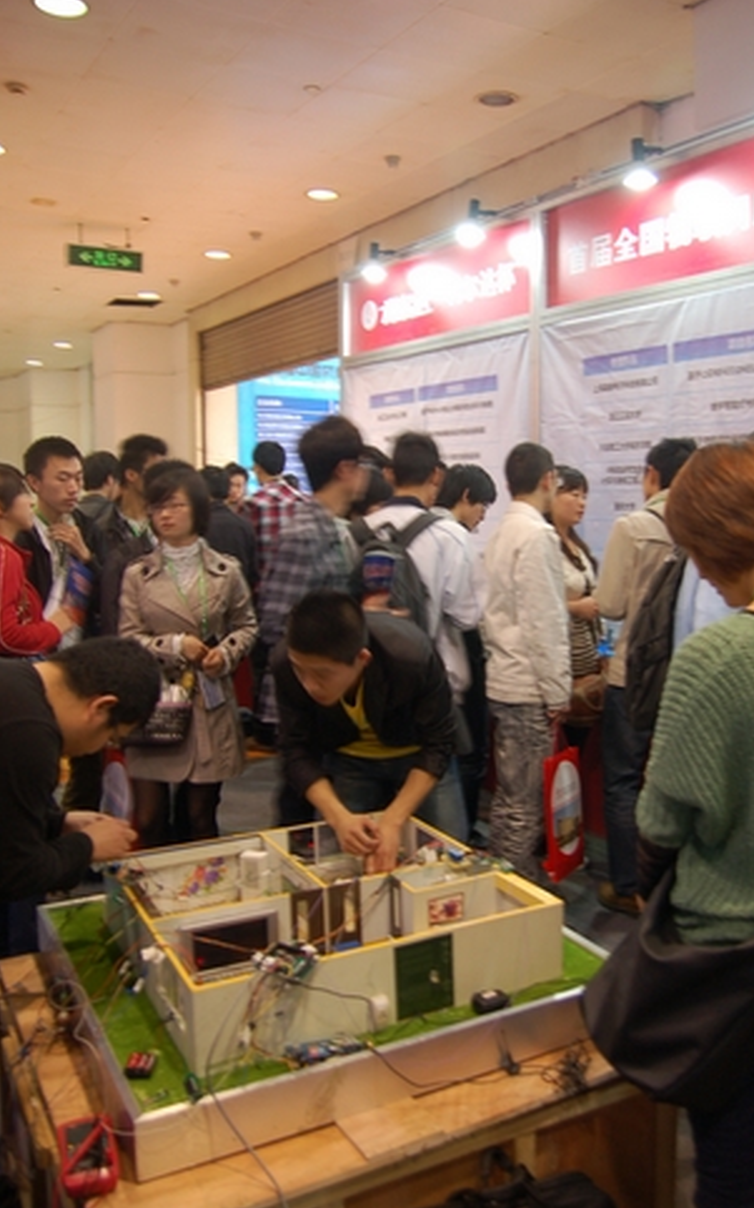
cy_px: 578
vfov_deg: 33.5
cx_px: 478
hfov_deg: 21.2
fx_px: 2007
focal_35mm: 61
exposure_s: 1/10
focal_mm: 32
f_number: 2.8
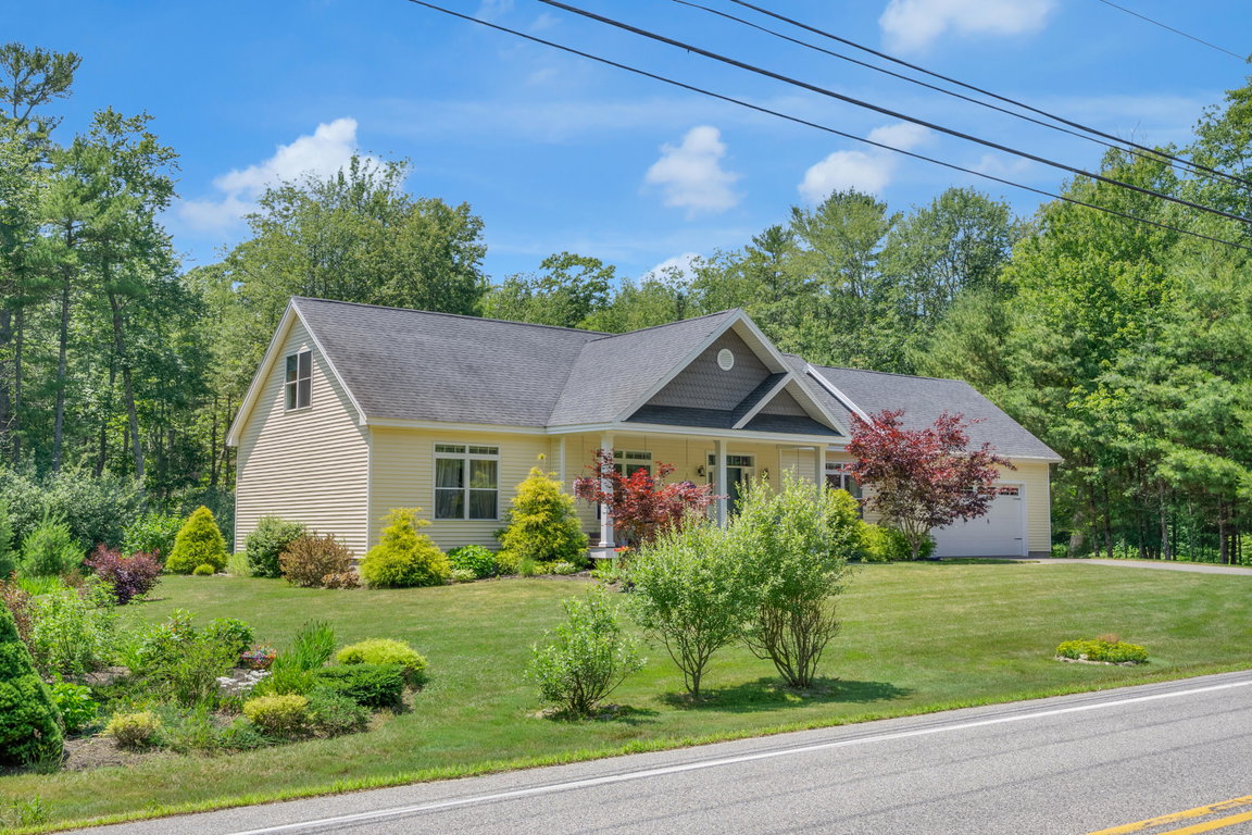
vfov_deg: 37.9
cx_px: 626
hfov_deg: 54.4
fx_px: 1217
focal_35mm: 35
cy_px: 418
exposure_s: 1/1000
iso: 320
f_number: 7.1
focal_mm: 35
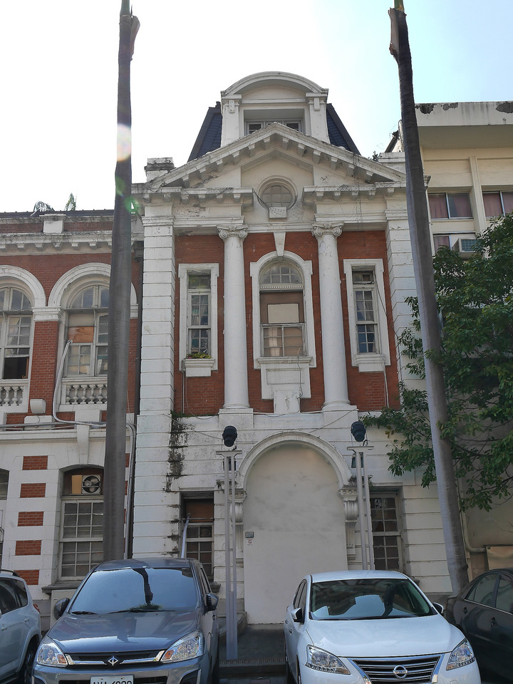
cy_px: 342
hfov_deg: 41.8
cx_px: 256
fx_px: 672
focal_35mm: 34
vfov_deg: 54.0
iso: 125
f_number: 11
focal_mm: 17
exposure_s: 1/125
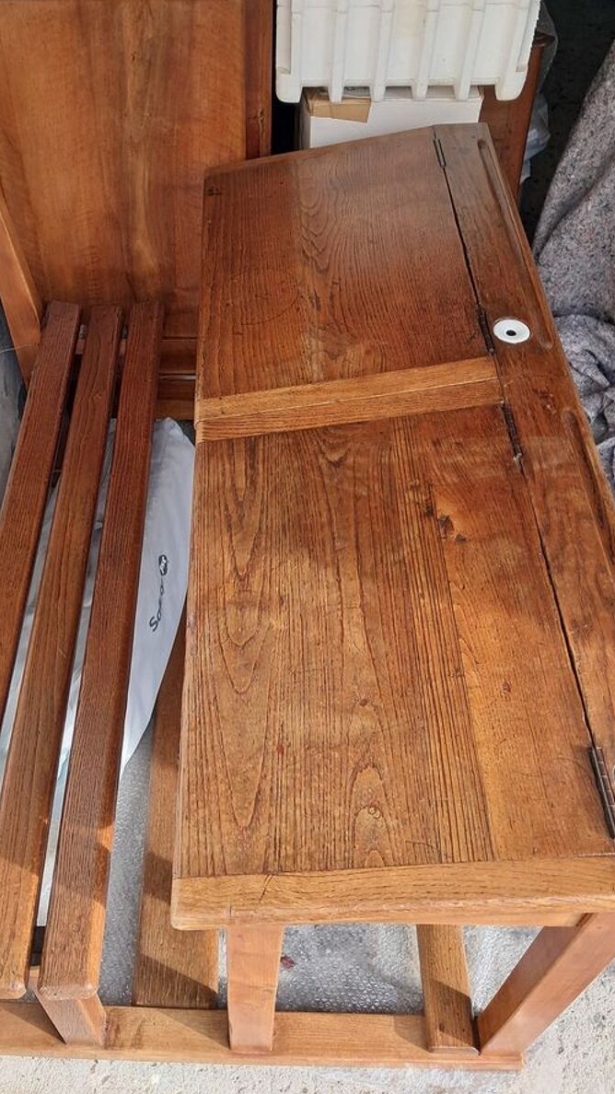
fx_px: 957
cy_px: 486
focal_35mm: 33
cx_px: 209
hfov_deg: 35.3
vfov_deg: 59.3
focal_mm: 4
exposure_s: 1/100
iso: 50
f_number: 1.8
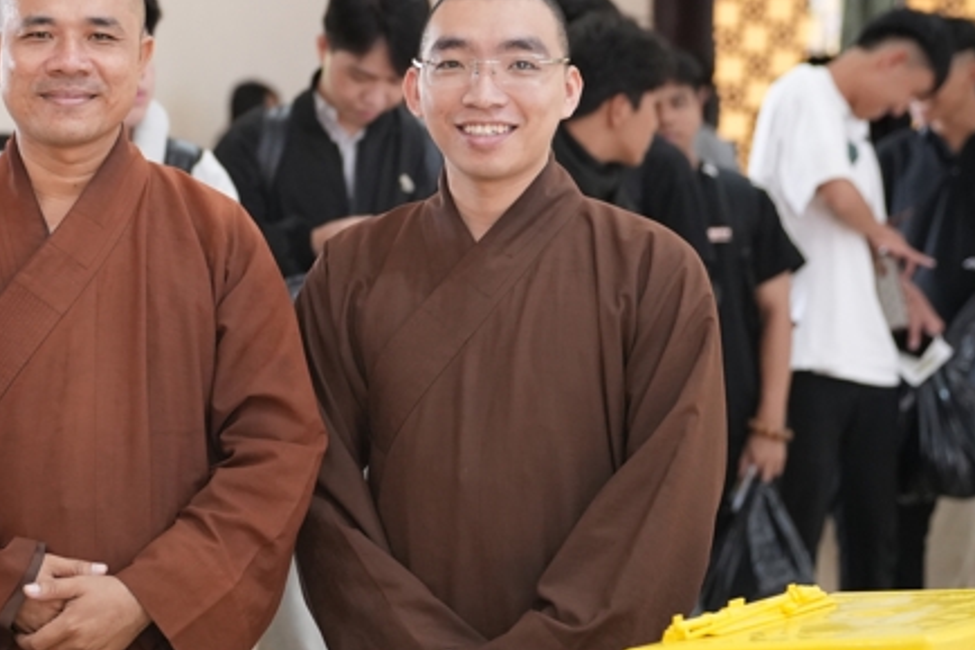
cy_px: 295
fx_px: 3465
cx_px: -71
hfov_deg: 15.6
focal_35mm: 128
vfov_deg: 10.7
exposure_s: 1/100
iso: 2500
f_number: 2.8
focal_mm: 57
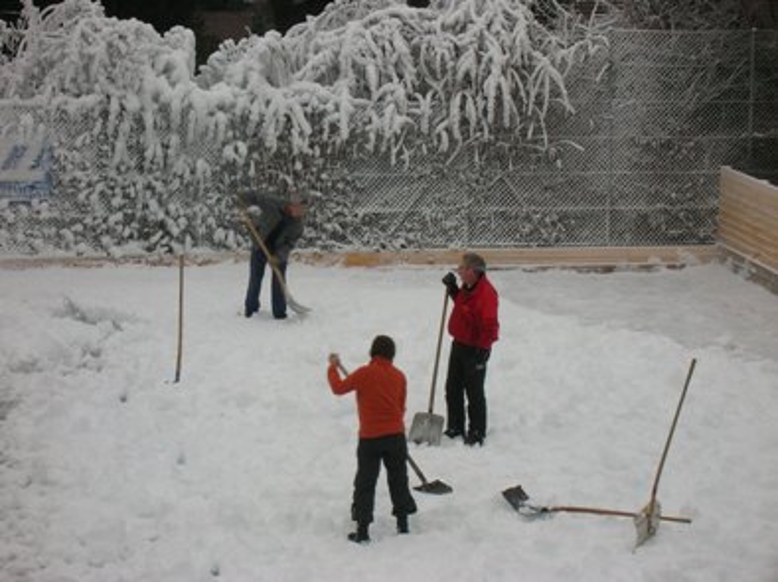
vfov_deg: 14.5
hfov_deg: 19.3
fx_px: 2291
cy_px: 291
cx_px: 389
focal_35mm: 102
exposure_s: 1/27.6
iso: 50
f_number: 8.2
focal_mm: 17.1
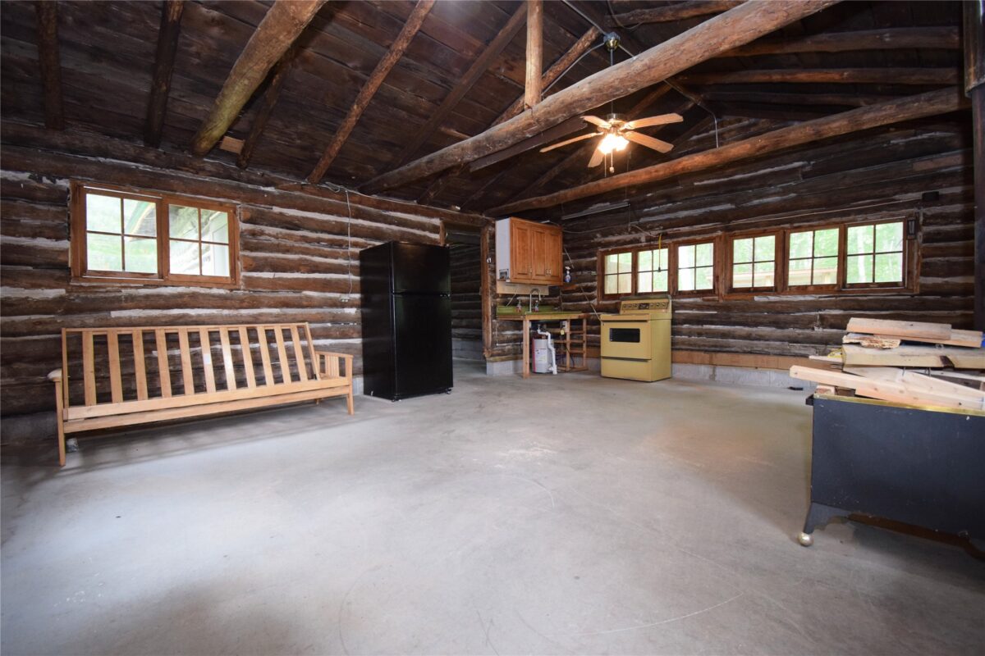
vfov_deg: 77.3
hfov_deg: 100.4
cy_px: 328
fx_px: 410
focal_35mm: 15
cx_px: 492
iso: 1400
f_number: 4.5
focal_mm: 10
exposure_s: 1/60
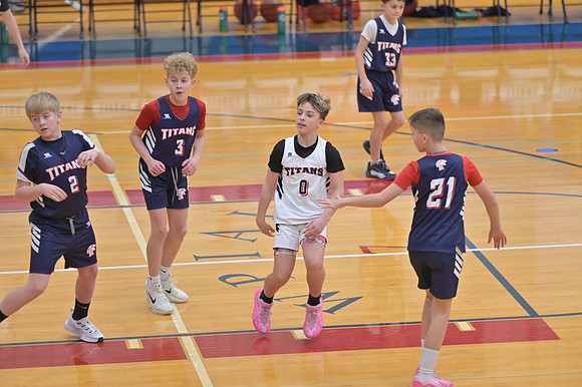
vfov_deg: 6.9
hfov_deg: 10.3
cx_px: 291
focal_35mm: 200
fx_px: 3231
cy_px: 194
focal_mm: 200
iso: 2500
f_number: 4
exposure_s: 1/400
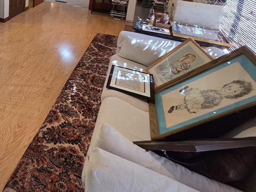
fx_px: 207
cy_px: 3
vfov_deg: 43.3
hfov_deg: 52.2
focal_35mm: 28
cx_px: 7
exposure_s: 1/60
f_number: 2.2
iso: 500
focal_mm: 2.2
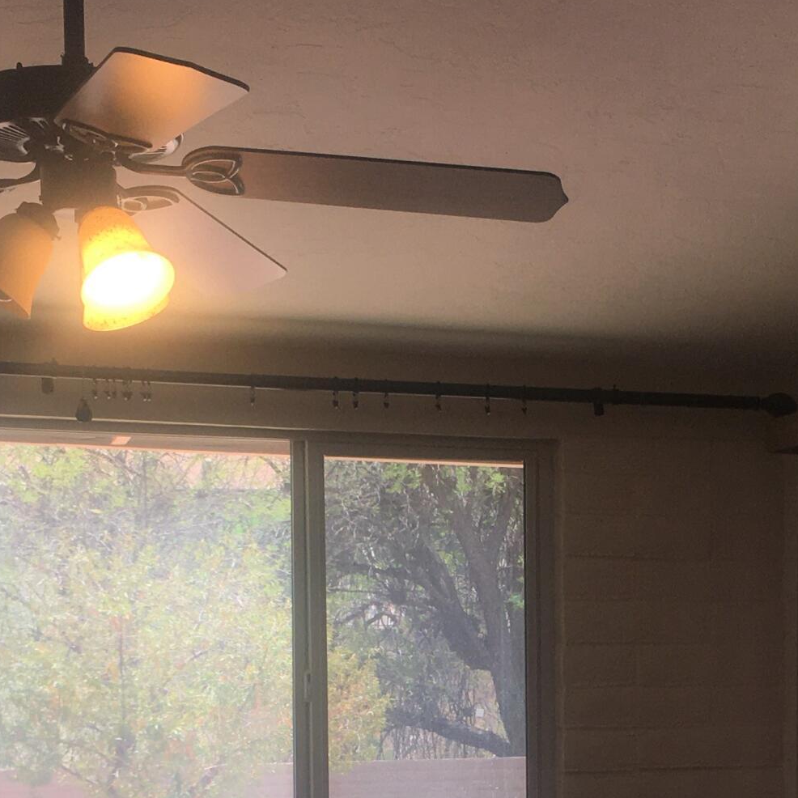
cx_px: 520
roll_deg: +0.0
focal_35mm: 78
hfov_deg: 22.1
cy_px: 796
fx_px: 2034
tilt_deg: -4.6
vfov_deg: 21.4
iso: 25
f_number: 2.2
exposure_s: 1/165
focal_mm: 4.15
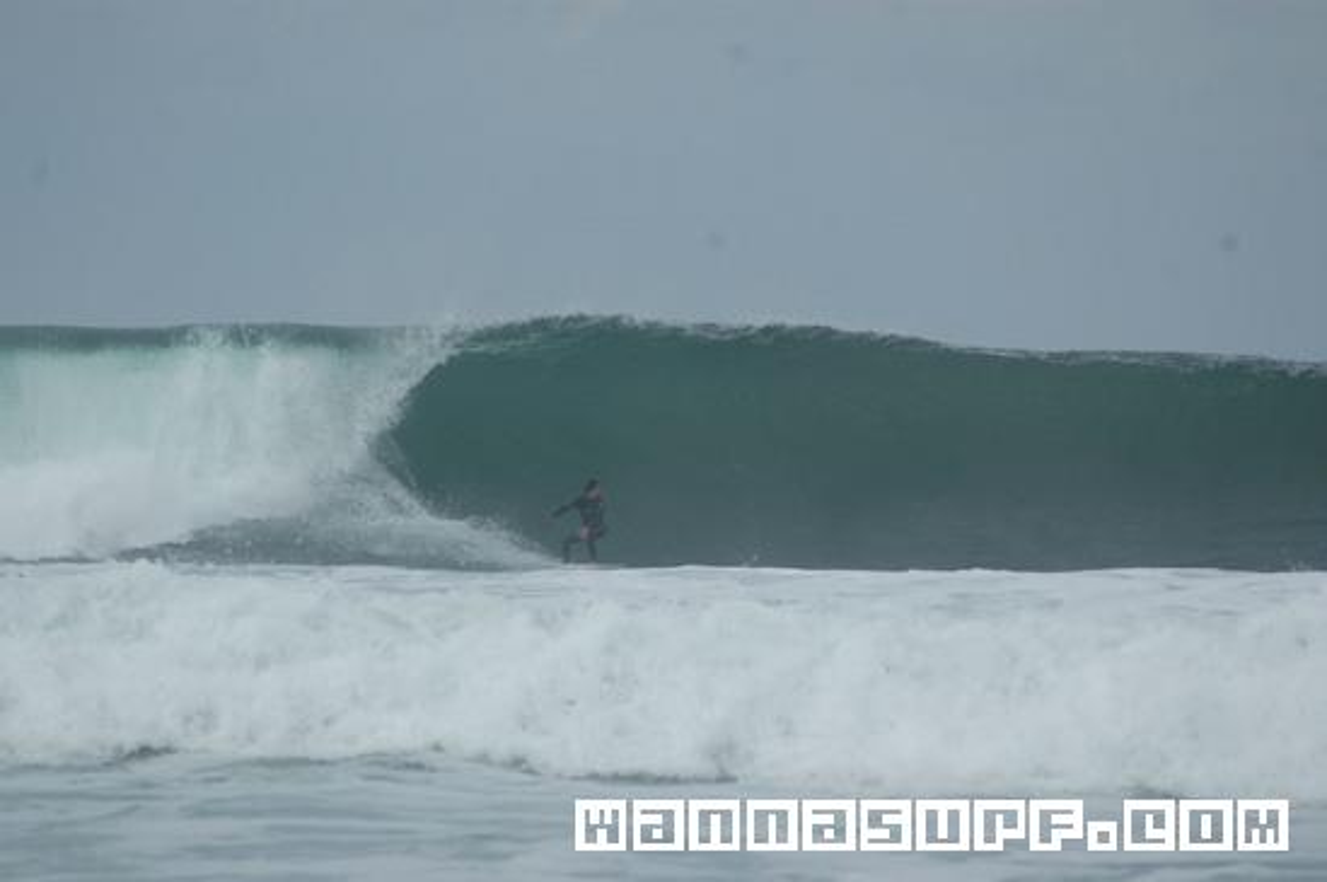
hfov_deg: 5.1
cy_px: 441
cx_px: 664
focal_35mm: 405
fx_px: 14915
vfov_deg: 3.4
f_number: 5.6
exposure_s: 1/1250
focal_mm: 270
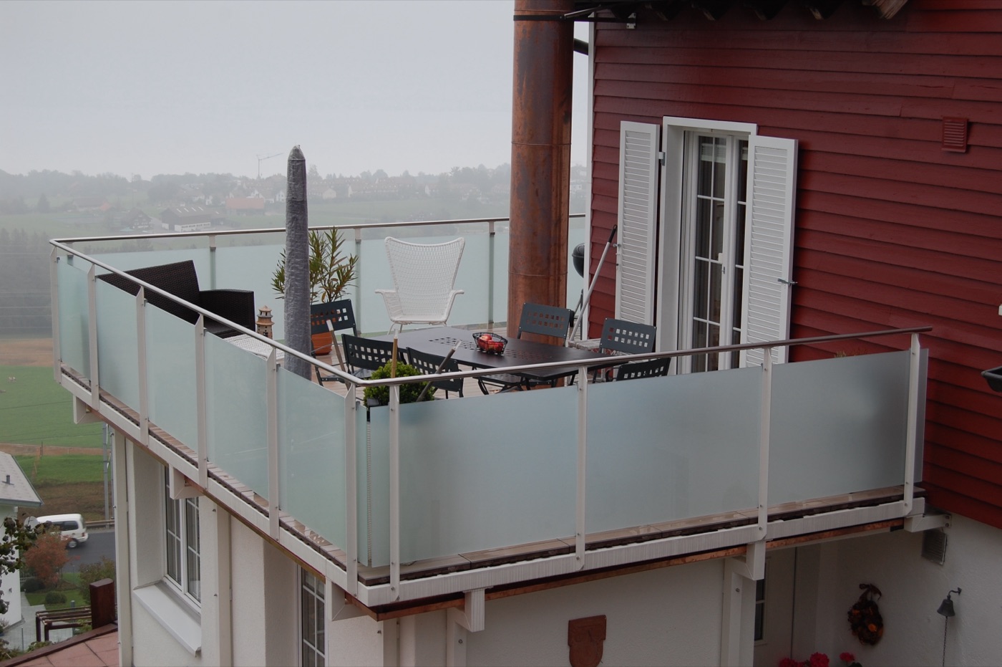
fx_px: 1669
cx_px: 501
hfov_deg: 33.4
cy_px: 334
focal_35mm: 60
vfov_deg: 22.6
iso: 200
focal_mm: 40
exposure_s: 1/160
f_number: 6.3
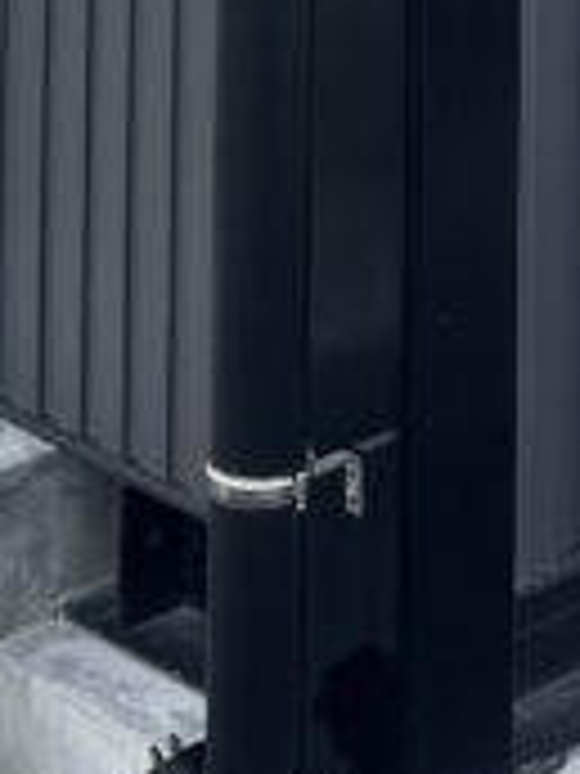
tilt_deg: -1.8
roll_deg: -0.2
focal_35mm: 143
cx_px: 432
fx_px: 3195
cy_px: -1030
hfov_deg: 10.4
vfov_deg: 11.6
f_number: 1.78
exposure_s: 1/121
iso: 64
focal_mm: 6.76
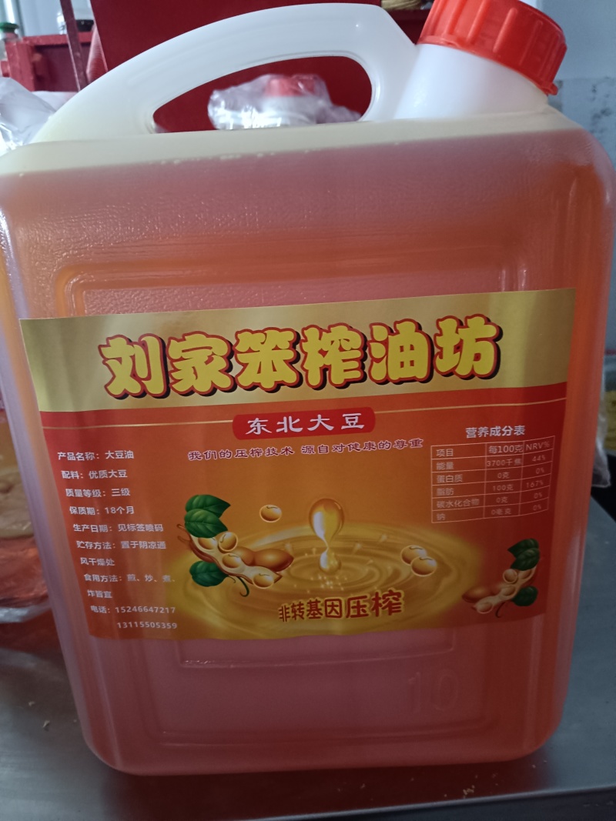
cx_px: 308
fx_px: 617
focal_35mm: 26
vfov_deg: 67.3
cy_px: 410
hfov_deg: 53.1
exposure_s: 1/16.7
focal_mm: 4.05
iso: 3441
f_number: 1.8
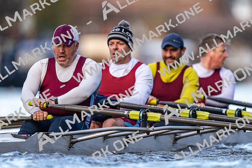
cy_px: 84
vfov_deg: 2.3
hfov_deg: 3.4
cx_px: 126
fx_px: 4201
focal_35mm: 600
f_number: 4
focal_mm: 600
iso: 2000
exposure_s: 1/2500
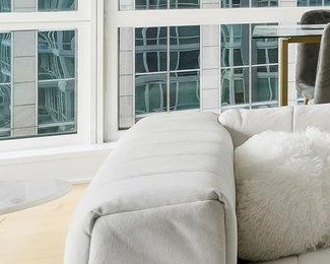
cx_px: 858
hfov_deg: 13.8
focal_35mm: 71
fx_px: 693
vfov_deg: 20.4
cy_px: -36
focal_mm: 12
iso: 100
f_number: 11
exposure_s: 1/20
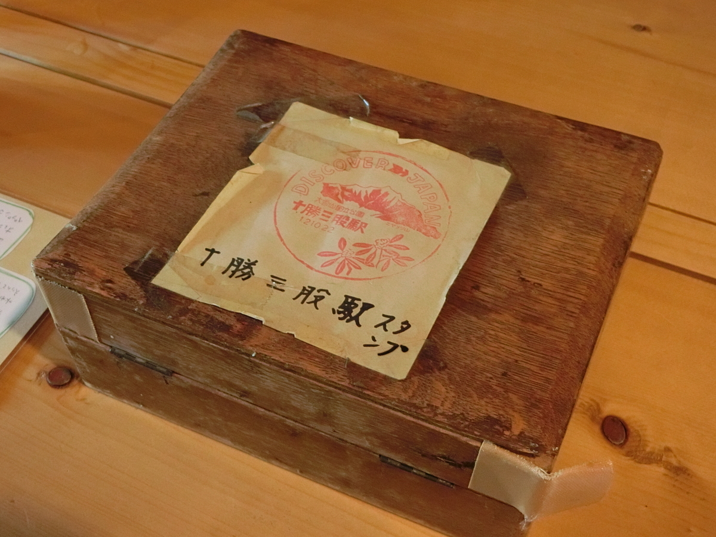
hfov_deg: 42.1
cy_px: 268
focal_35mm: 45
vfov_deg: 32.2
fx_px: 931
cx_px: 358
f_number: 4.4
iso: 400
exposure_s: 1/13
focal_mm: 8
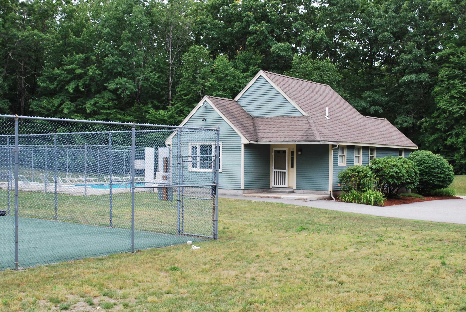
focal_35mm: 45
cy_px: 156
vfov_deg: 29.9
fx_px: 583
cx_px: 233
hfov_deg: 43.6
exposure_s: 1/125
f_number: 5.6
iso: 100
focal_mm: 30
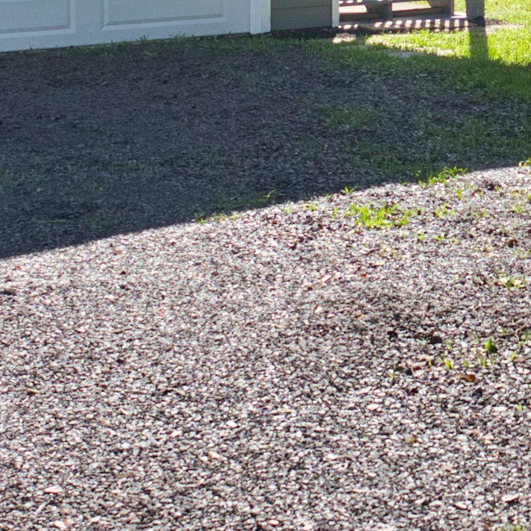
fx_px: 1840
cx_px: 692
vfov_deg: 15.4
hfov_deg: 15.6
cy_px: -215
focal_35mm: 106
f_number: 4
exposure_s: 1/640
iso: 50
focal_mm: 14
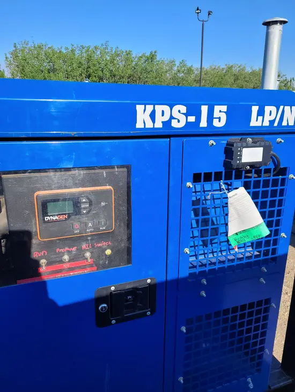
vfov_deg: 67.3
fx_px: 295
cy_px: 196
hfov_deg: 53.1
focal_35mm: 26
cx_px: 148
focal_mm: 5.4
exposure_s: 1/1252
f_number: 1.8
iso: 40
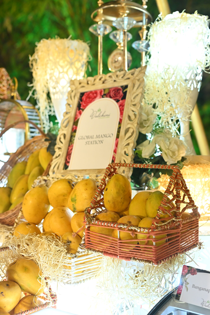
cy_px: 158
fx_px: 437
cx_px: 105
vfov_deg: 39.6
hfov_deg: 27.0
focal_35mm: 50
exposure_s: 1/200
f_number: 3.2
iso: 1600
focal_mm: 50
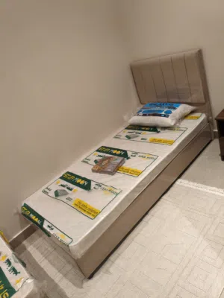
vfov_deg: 67.3
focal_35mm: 26
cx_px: 112
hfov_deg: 53.1
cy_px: 149
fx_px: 224
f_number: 1.5
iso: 800
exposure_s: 1/59.9
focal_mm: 4.94
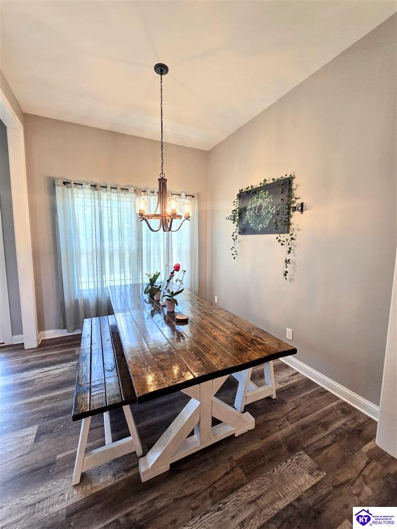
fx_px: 199
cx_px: 198
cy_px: 264
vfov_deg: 106.2
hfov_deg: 90.0
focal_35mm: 13
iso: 80
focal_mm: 2.2
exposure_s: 1/60
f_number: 2.2
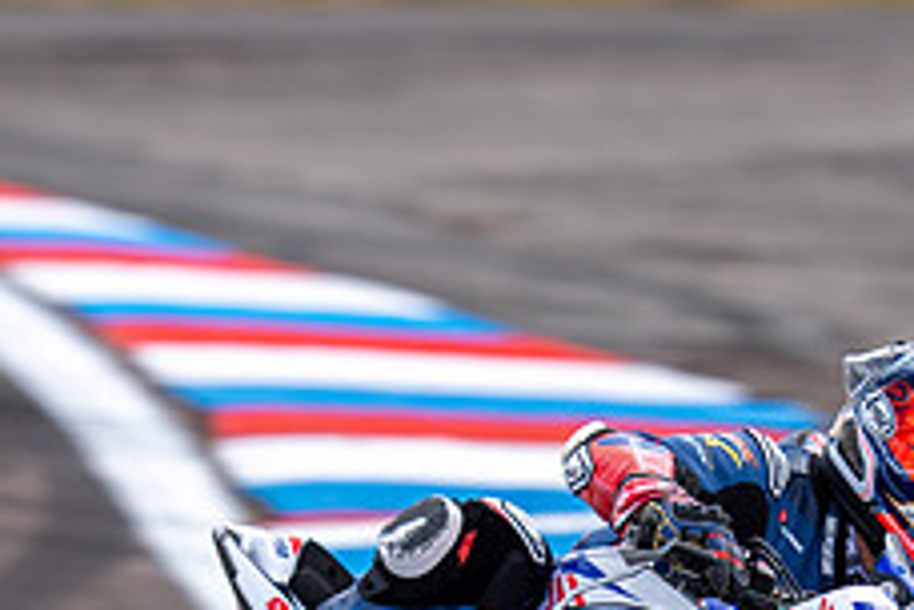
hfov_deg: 1.9
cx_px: 681
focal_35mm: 1066
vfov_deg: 1.3
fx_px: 27062
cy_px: 709
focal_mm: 400
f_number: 4.5
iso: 80
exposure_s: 1/400
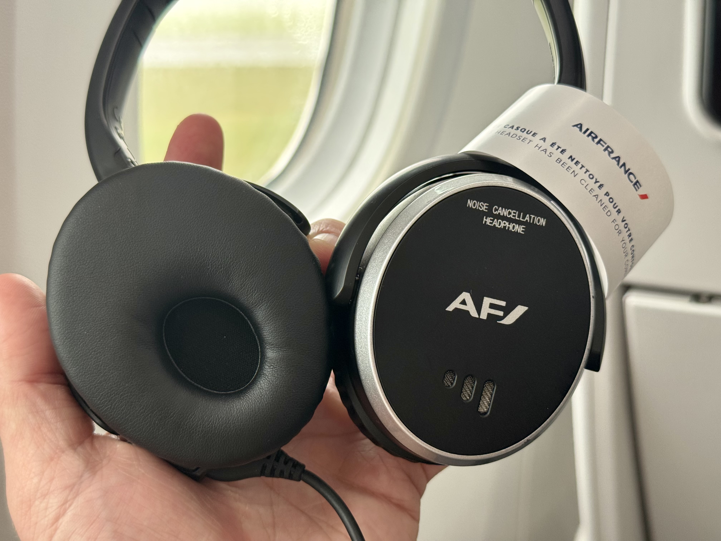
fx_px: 1000
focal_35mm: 48
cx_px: 360
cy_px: 270
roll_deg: +3.5
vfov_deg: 30.3
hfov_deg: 39.7
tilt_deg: -14.1
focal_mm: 6.76
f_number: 1.78
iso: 80
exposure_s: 1/55
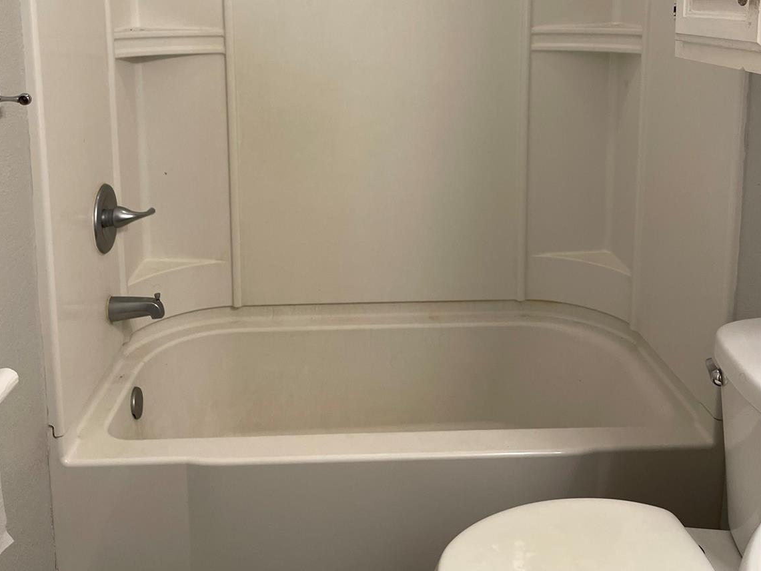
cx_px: 381
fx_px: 770
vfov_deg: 39.2
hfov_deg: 52.6
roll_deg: +0.5
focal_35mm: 35
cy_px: 117
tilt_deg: -9.0
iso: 100
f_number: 1.6
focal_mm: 4.2
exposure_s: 1/120
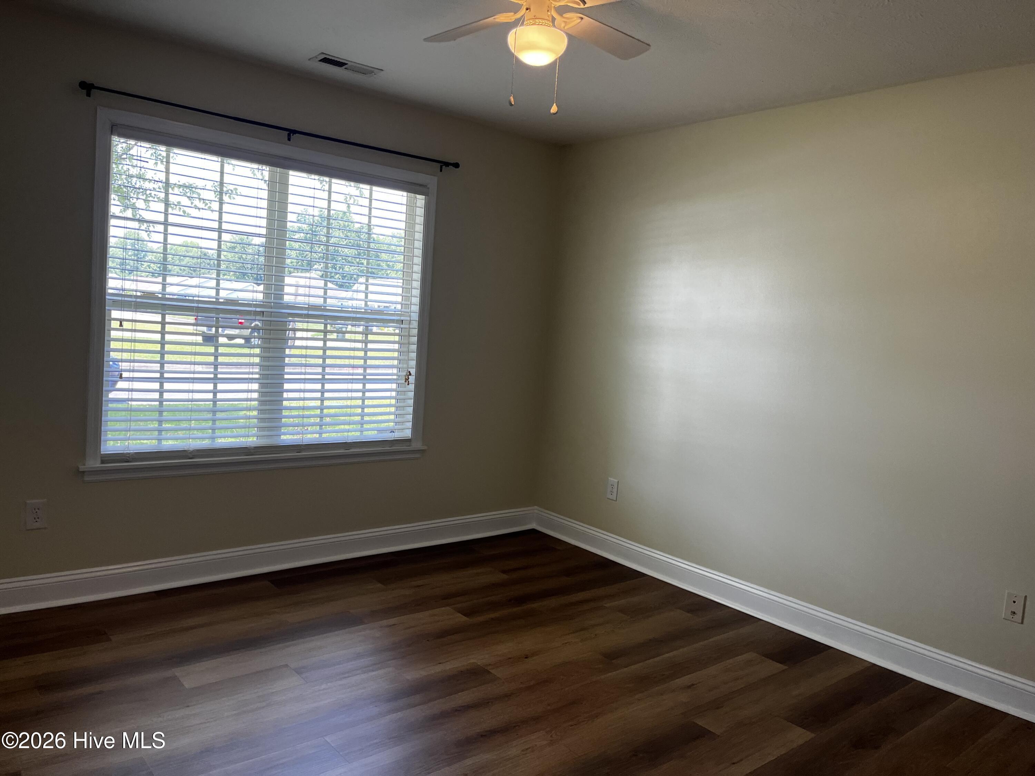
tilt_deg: -3.6
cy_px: 388
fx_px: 777
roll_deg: -4.4
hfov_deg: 67.3
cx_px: 518
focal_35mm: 26
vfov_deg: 53.1
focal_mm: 5.1
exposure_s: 1/128
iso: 64
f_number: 1.6
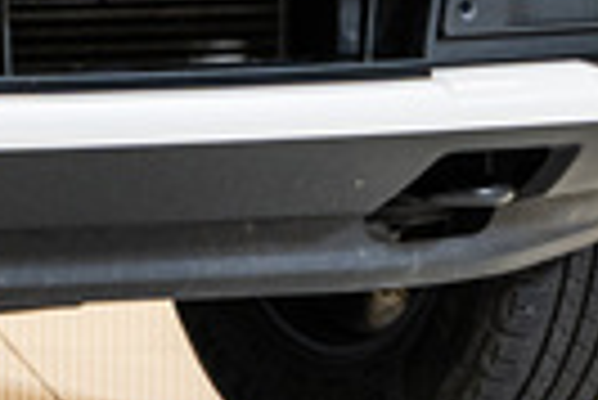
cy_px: -409
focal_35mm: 415
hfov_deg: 4.9
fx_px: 6901
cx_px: -609
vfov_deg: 3.3
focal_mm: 54
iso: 640
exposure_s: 1/160
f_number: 3.5
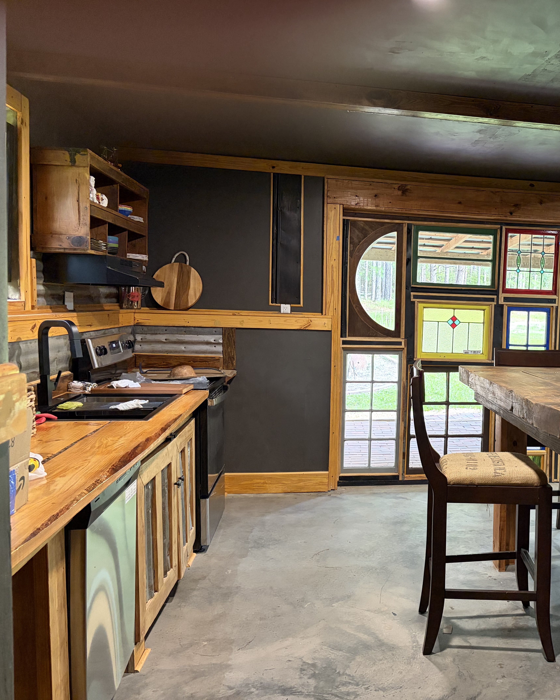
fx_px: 704
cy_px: 351
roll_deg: -2.3
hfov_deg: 41.1
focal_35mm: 34
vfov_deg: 52.8
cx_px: 467
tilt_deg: -2.4
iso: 400
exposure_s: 1/60
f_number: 1.6
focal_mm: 5.96
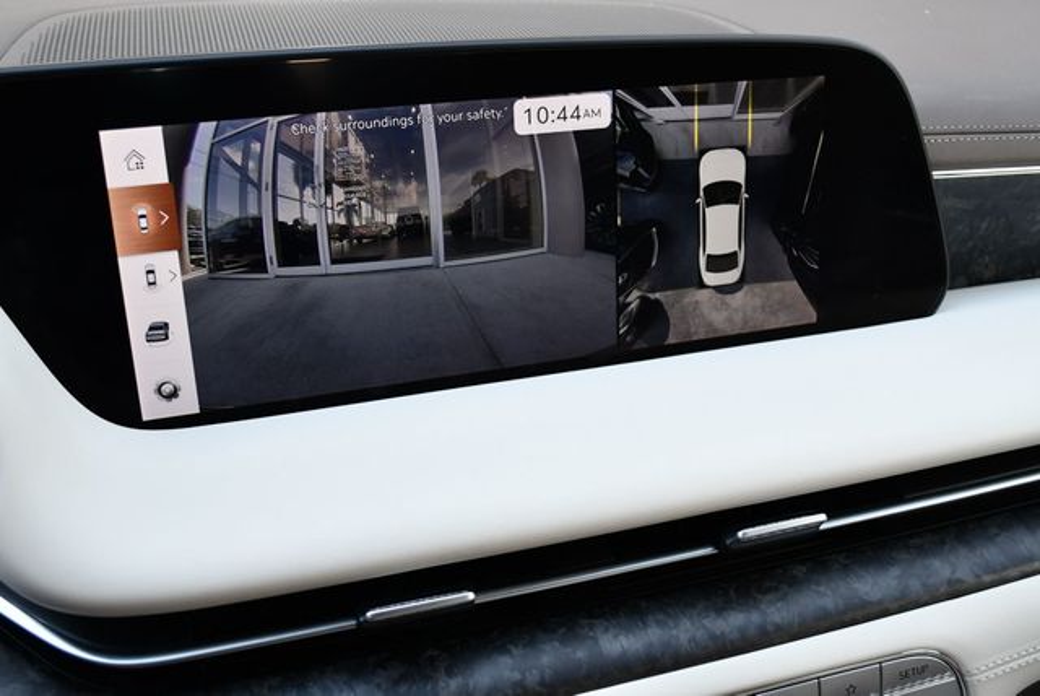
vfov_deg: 33.5
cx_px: 520
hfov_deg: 48.4
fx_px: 1157
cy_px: 348
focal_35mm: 40
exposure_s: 1/250
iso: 450
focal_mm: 20
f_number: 3.8
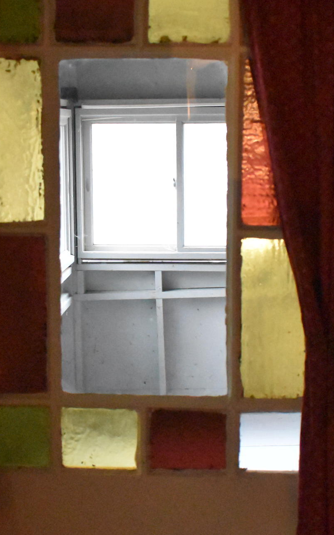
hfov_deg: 20.3
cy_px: 270
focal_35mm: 64
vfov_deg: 32.0
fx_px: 932
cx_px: 165
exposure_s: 1/125
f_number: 3.5
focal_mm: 18
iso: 11400
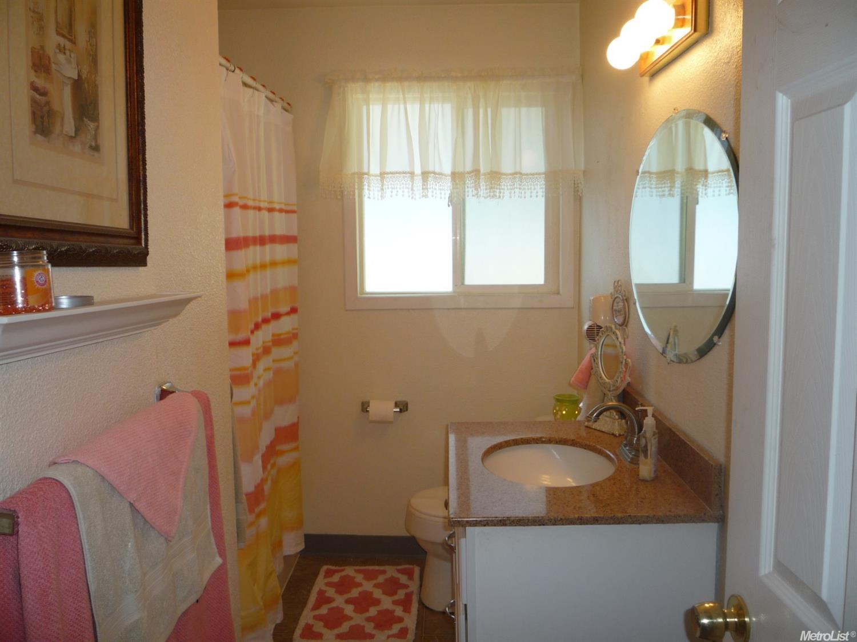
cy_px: 321
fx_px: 742
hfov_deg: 60.0
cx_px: 428
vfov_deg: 46.8
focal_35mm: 30
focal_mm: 5.2
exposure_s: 1/30
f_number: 3.3
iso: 100
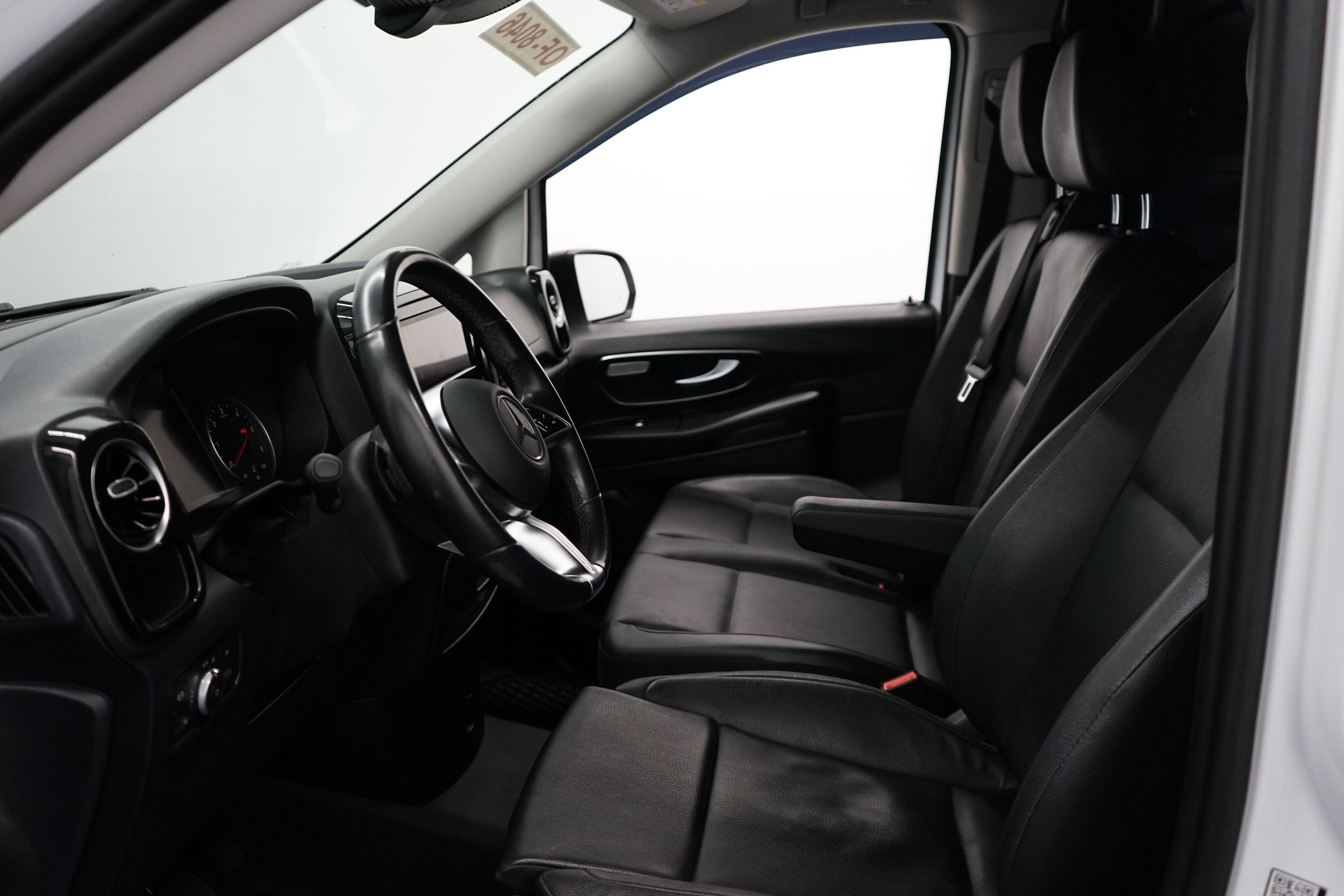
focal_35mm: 30
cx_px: 672
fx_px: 1120
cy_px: 448
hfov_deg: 61.9
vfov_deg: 43.6
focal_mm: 30
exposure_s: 1/160
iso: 2000
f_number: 3.5
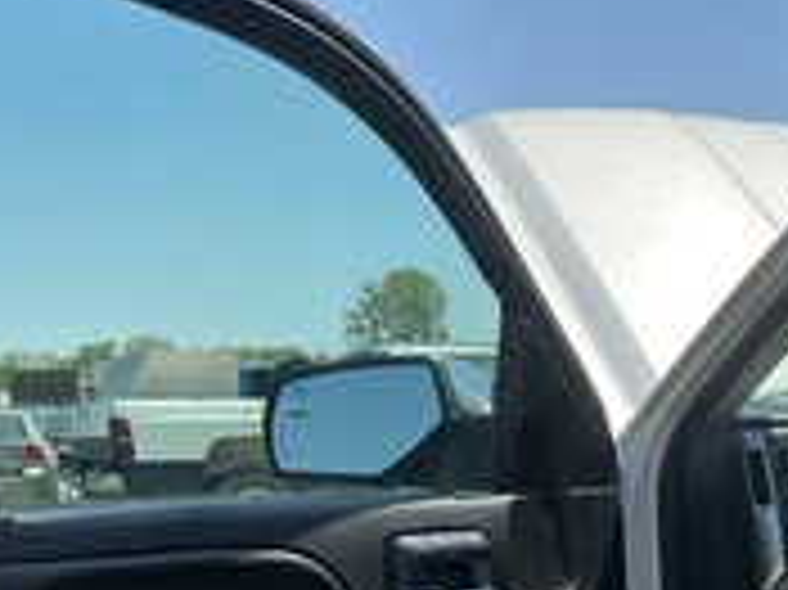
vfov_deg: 22.0
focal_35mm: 64
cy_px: 604
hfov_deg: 27.8
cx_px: 851
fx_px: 1456
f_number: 1.8
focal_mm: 3
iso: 25
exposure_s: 1/1195
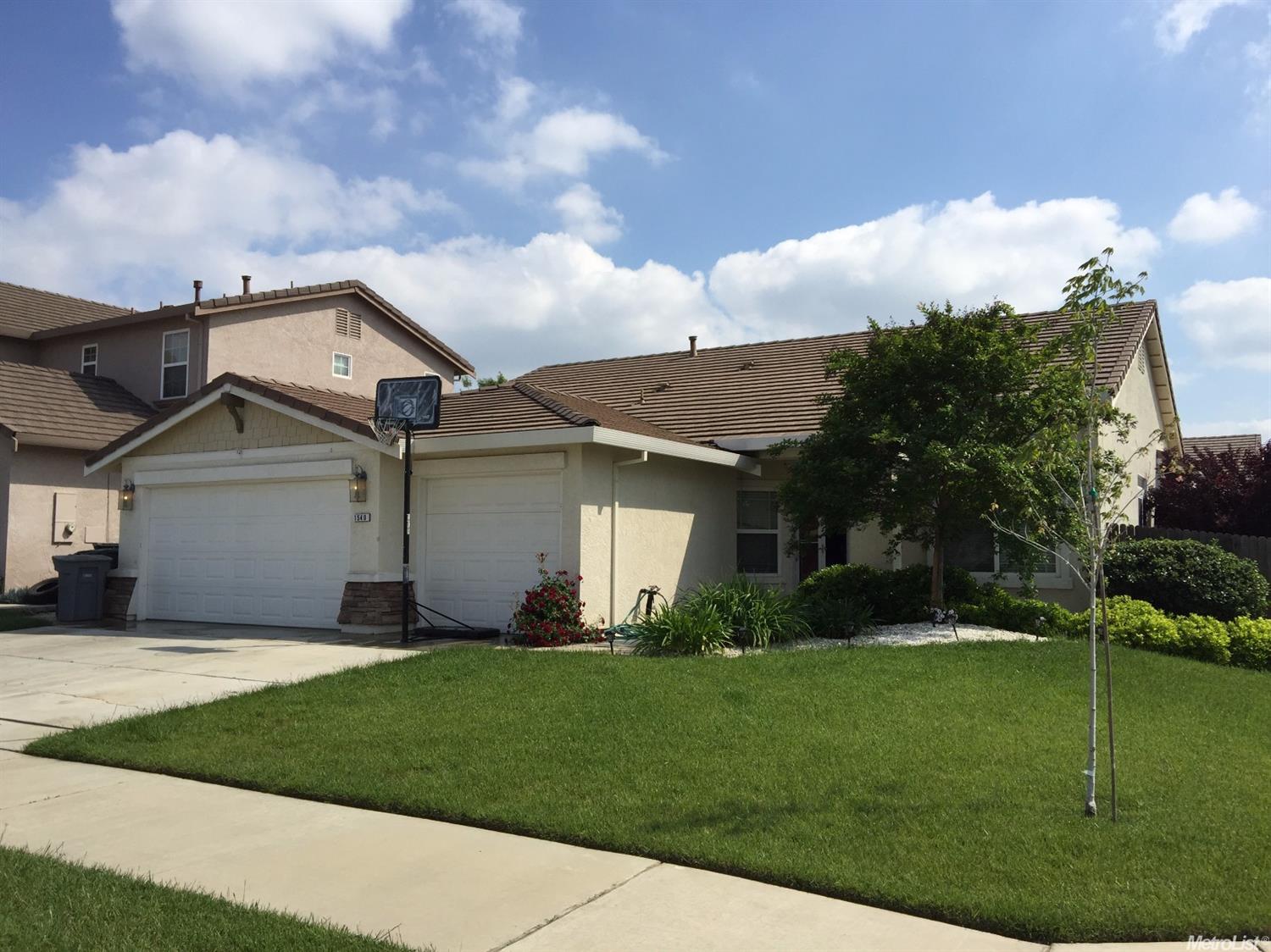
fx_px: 1064
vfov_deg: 48.2
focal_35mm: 29
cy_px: 476
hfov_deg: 61.7
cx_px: 636
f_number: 2.2
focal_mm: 4.15
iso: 32
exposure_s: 1/2825
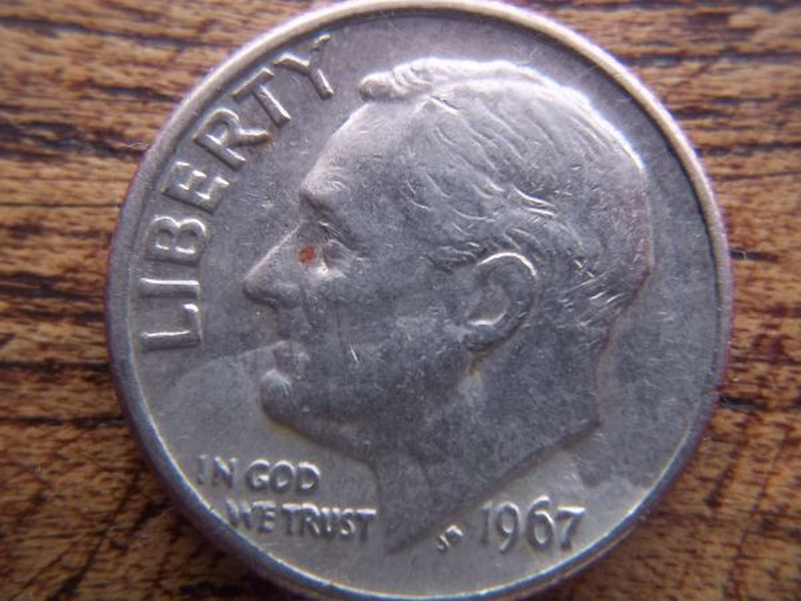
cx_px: 400
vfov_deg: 39.7
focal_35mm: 36
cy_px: 300
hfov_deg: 51.4
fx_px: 833
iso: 83
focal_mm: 6.5
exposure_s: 1/30
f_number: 3.1
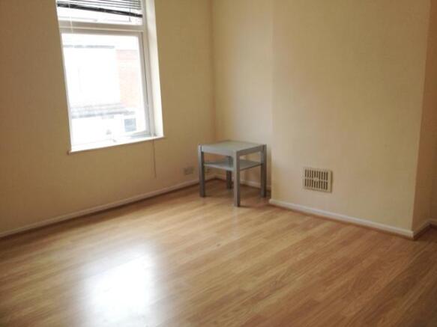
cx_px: 218
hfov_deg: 52.6
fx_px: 442
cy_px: 164
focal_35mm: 35
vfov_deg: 40.7
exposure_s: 1/121
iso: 50
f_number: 2.4
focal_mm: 4.28
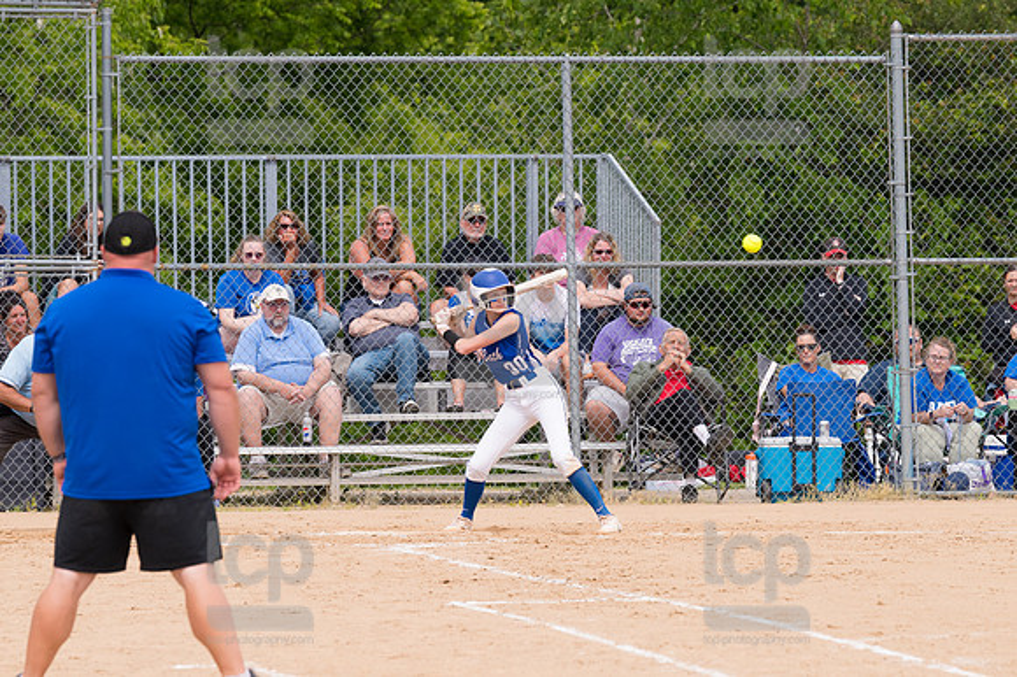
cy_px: 338
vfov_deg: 4.6
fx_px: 8470
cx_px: 508
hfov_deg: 6.9
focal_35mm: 300
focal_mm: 200
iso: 320
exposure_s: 1/1600
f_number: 5.6
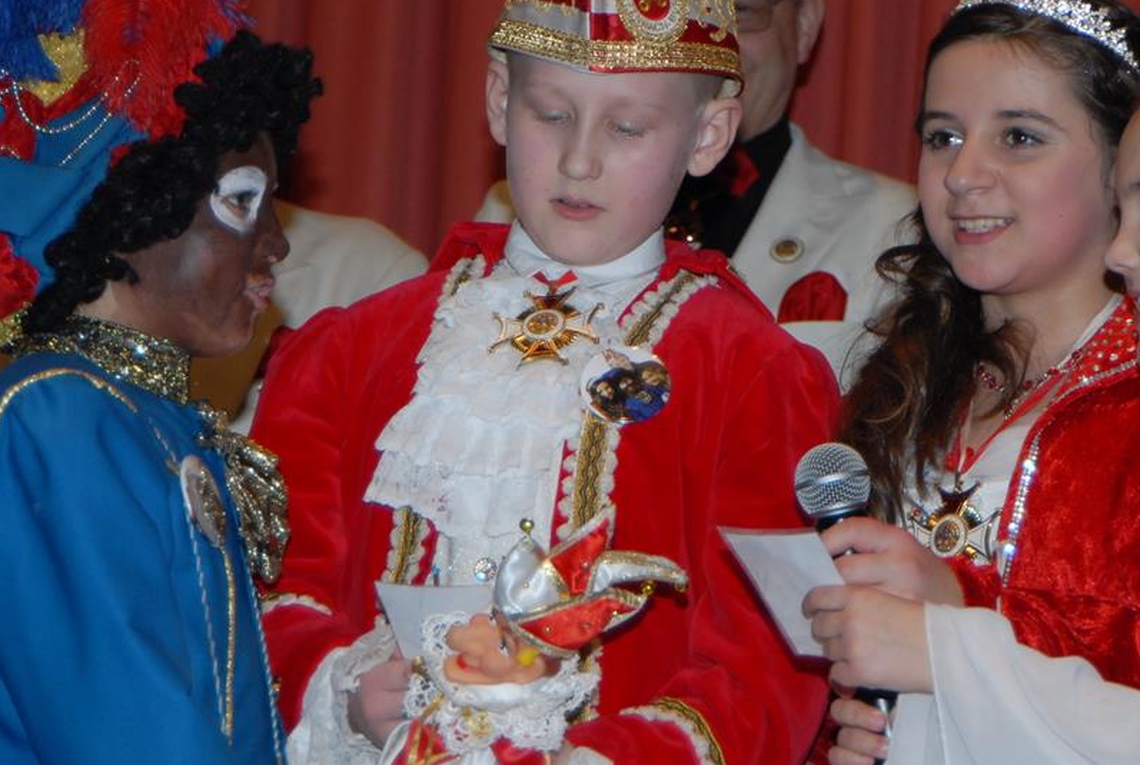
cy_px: 290
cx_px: 699
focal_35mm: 168
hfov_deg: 12.2
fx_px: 5331
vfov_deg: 8.2
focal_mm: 78
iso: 400
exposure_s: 1/125
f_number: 5.6
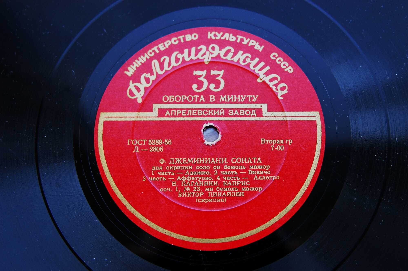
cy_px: 136
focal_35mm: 52
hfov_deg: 37.9
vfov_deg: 25.7
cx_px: 204
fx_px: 594
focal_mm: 35
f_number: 4
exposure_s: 1/60
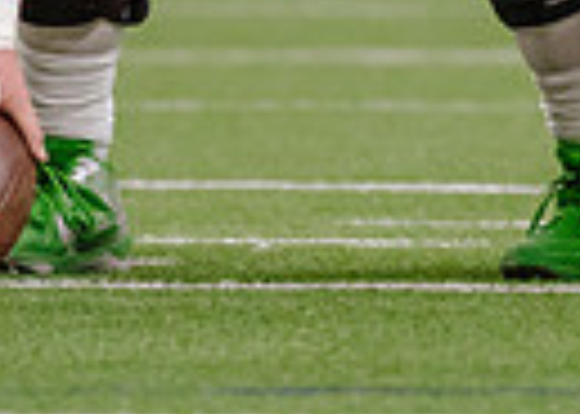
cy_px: -404
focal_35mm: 1543
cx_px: 350
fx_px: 25404
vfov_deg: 0.9
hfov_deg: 1.3
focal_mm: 200
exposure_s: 1/1250
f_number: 2.8
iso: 3200
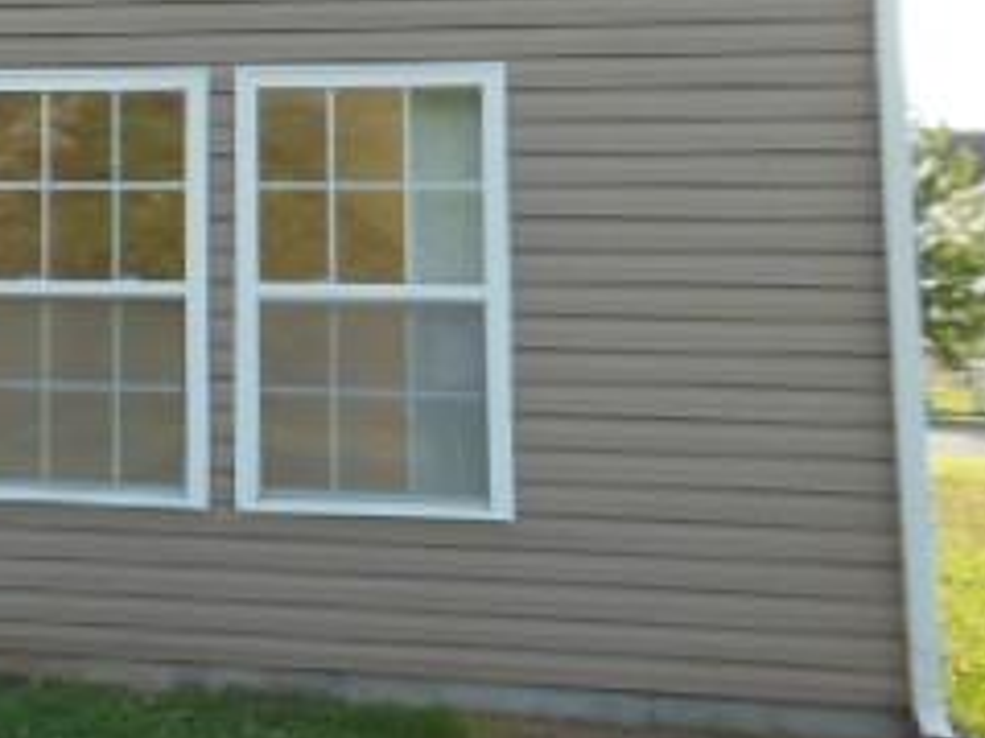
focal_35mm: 67
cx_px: -103
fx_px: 1906
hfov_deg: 26.6
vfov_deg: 21.4
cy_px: 62
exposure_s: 1/250
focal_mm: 4.5
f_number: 3.5
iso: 125
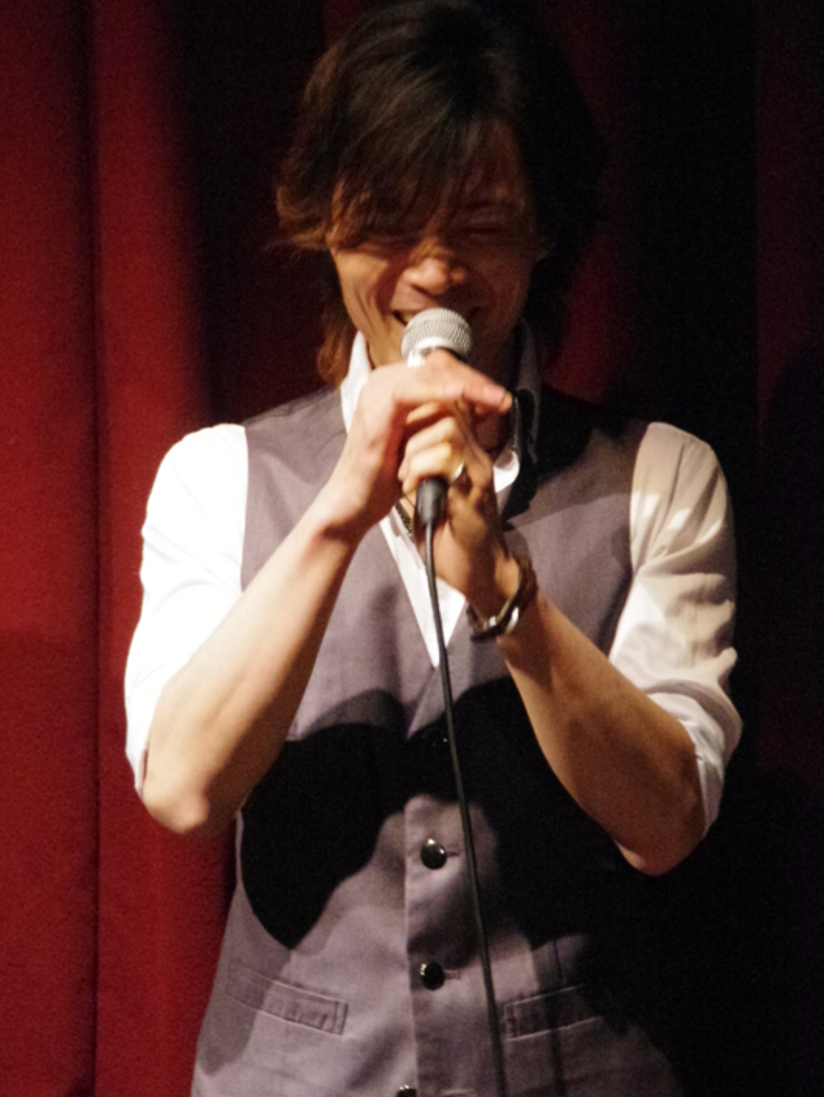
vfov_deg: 9.3
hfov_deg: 7.0
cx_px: 412
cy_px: 551
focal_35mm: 212
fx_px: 6723
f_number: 6.3
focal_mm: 130
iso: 12800
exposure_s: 1/60
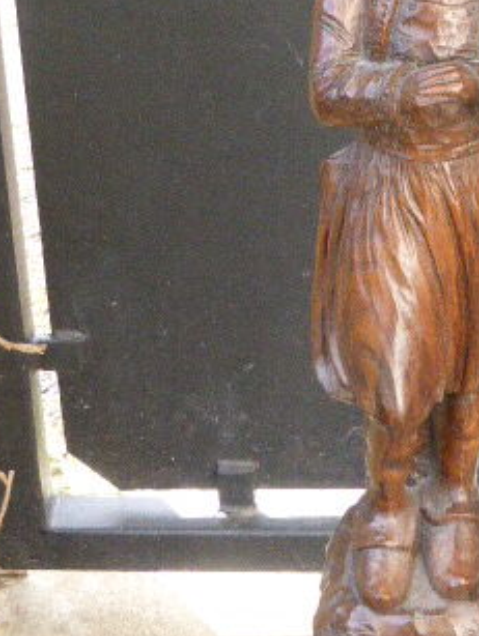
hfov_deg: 11.6
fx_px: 2338
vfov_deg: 15.4
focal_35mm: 127
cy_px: 143
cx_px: 435
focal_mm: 10.3
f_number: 4.7
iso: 800
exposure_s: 1/250
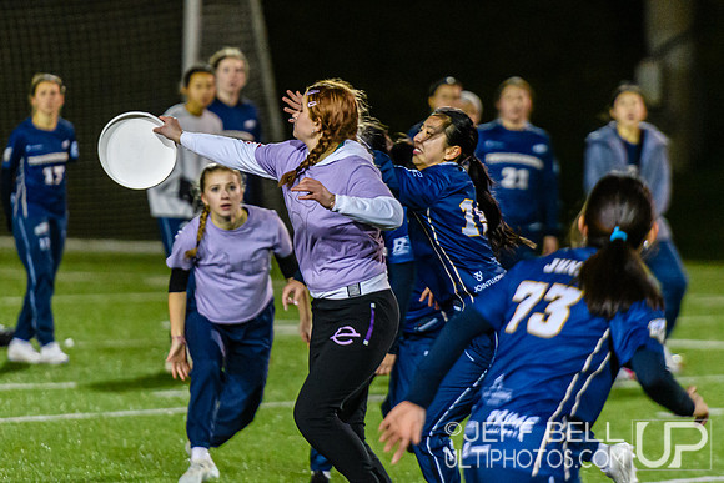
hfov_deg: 4.7
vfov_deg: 3.1
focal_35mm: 442
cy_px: 160
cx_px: 281
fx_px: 8888
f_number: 2.8
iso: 4000
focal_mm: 200
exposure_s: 1/800
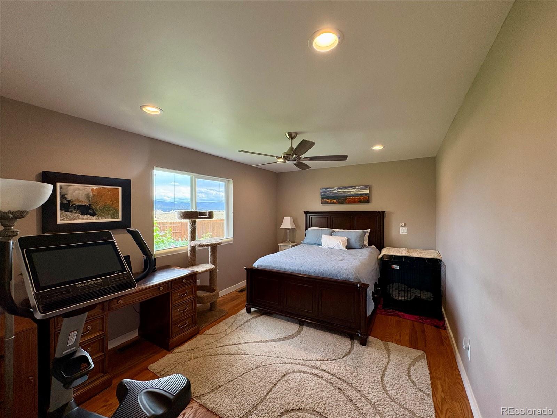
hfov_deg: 102.1
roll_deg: +1.1
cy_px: 209
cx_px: 278
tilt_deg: +0.9
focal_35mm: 14
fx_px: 225
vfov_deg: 85.7
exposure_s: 1/120
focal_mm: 2.22
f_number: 2.2
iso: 200
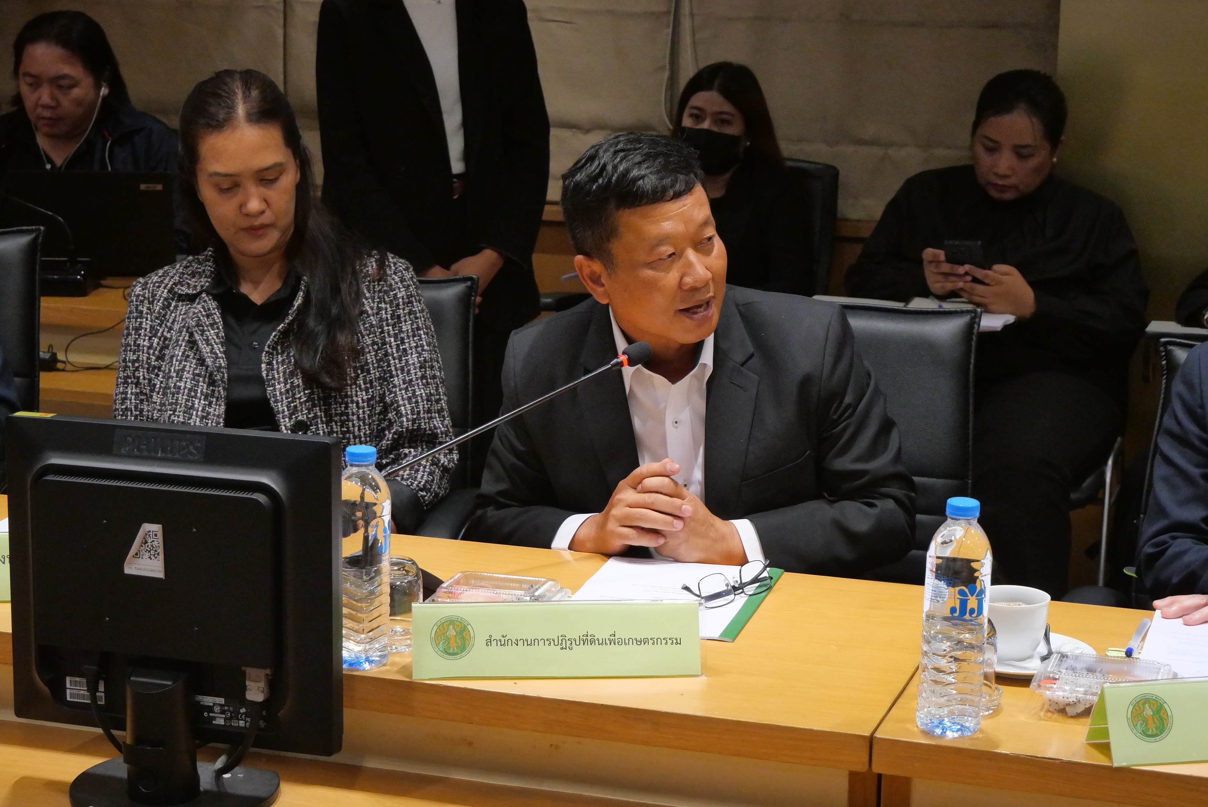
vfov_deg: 19.0
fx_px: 2417
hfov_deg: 28.1
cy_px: 404
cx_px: 604
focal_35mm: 72
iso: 2500
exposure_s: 1/125
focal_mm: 35
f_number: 5.2
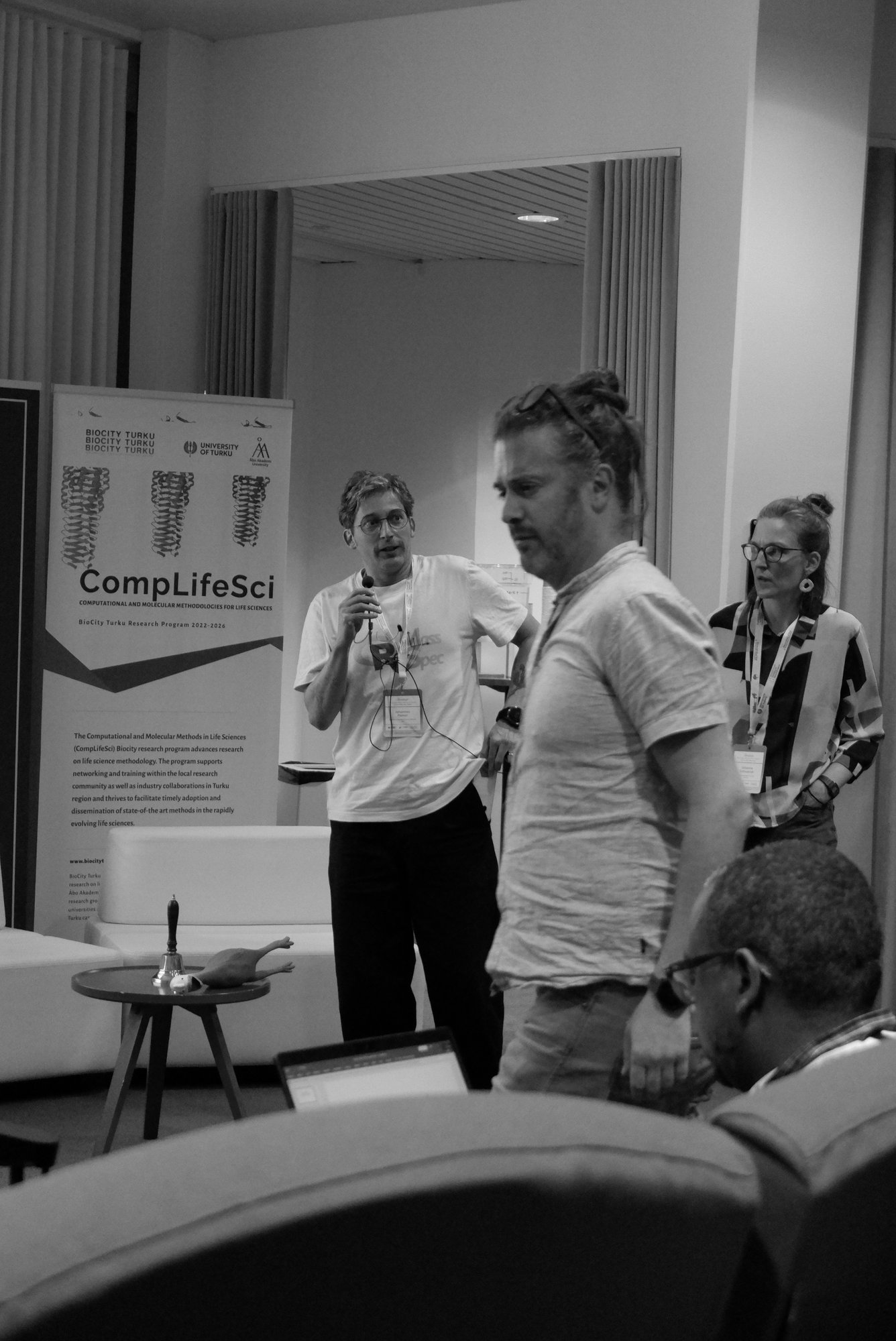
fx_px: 2535
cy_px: 670
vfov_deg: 29.6
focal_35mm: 68
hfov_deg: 20.0
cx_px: 448
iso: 6400
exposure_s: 1/200
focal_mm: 45
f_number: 5.6
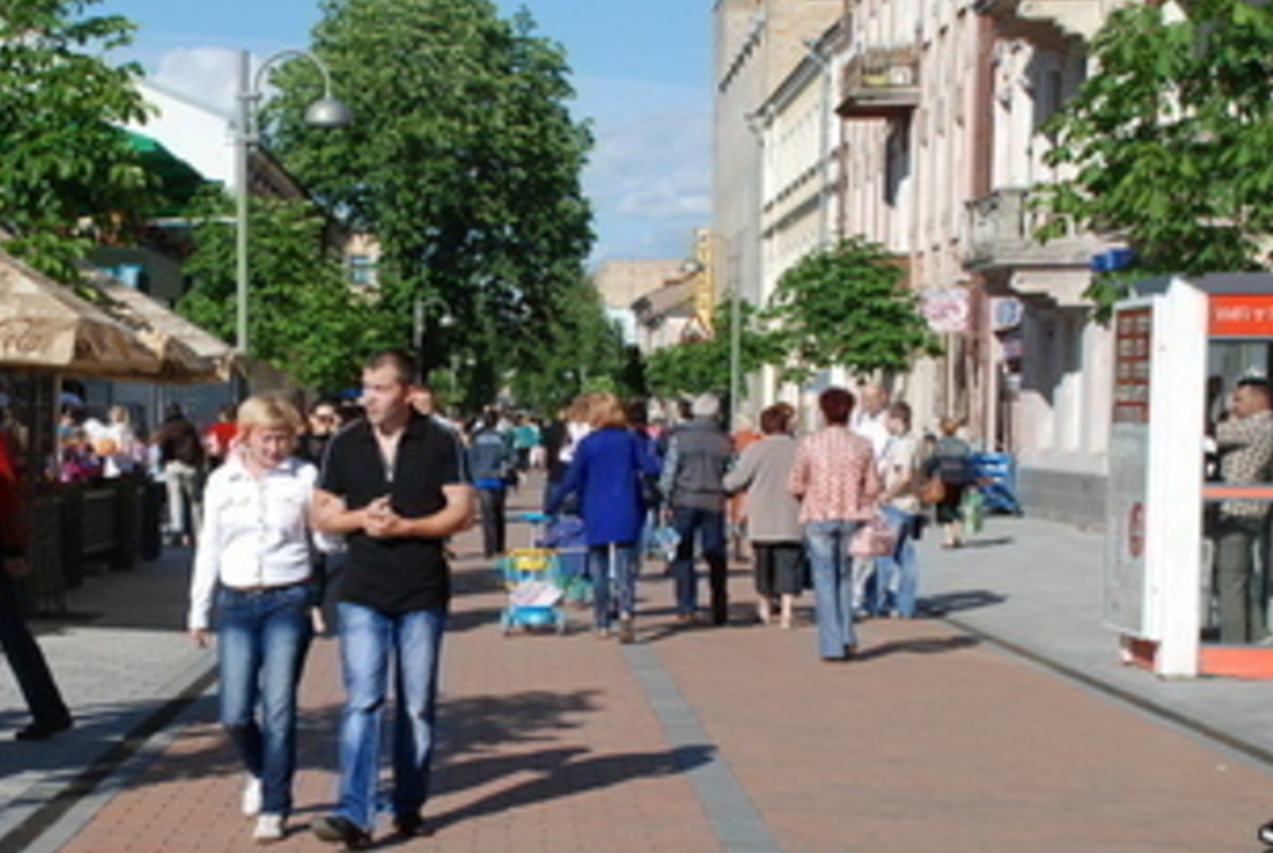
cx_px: 279
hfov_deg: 28.7
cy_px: 529
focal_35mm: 69
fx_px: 2444
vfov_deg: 19.8
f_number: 6.7
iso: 500
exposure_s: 1/1500
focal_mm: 28
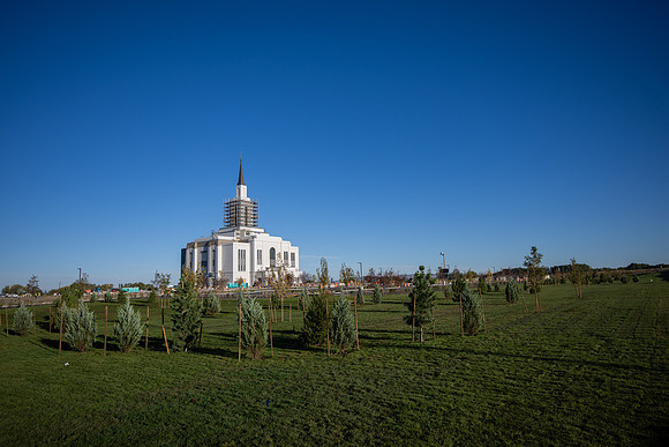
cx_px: 345
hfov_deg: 75.6
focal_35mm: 23
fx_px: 431
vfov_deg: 54.7
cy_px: 223
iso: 100
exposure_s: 1/1600
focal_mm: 22
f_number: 4
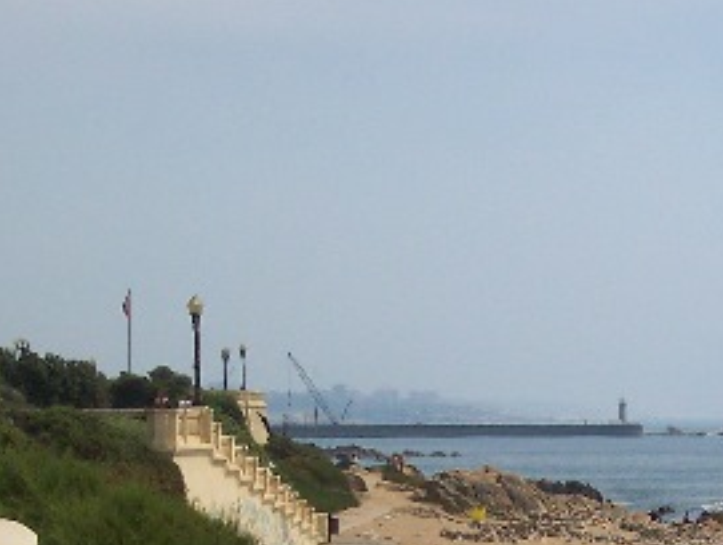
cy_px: 566
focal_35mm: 112
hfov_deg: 17.3
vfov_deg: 13.1
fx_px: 2342
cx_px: 638
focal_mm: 8
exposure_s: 1/1000
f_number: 4.8
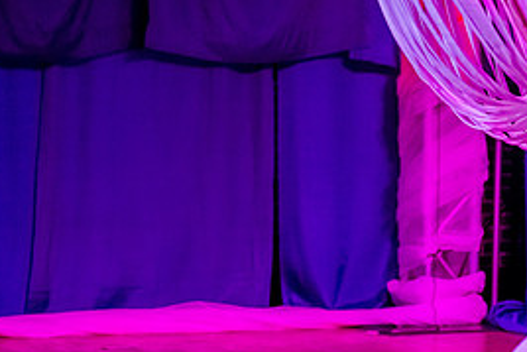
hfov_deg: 15.1
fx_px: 1992
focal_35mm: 136
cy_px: 169
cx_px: 315
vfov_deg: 10.1
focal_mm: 50
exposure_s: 1/100
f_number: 2.8
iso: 2500
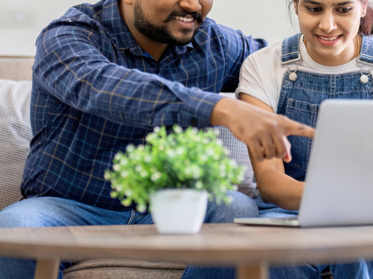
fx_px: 1304
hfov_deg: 16.2
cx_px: 283
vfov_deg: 12.2
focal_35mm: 121
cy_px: 82
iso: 200
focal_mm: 50
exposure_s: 1/100
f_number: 1.4
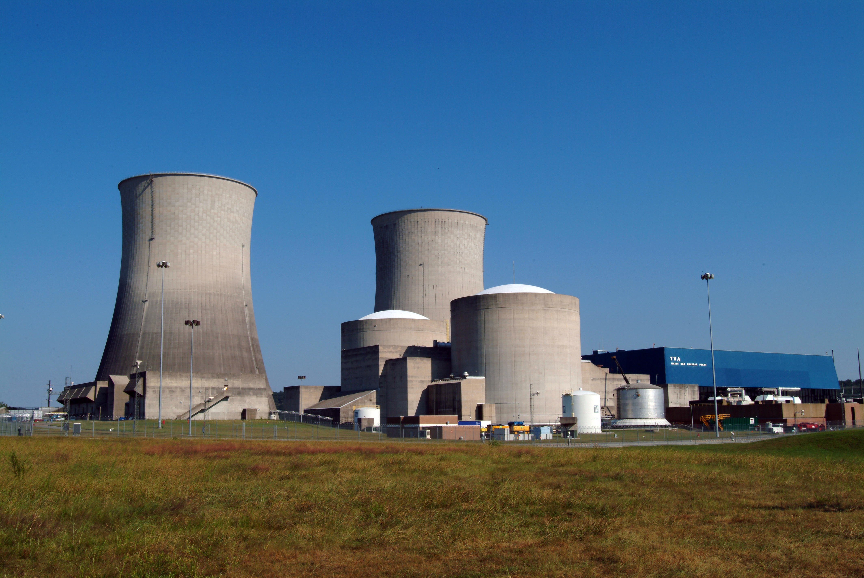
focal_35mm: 38
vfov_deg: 35.6
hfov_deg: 51.2
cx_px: 432
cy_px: 289
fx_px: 901
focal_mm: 25
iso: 100
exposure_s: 1/90
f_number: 16
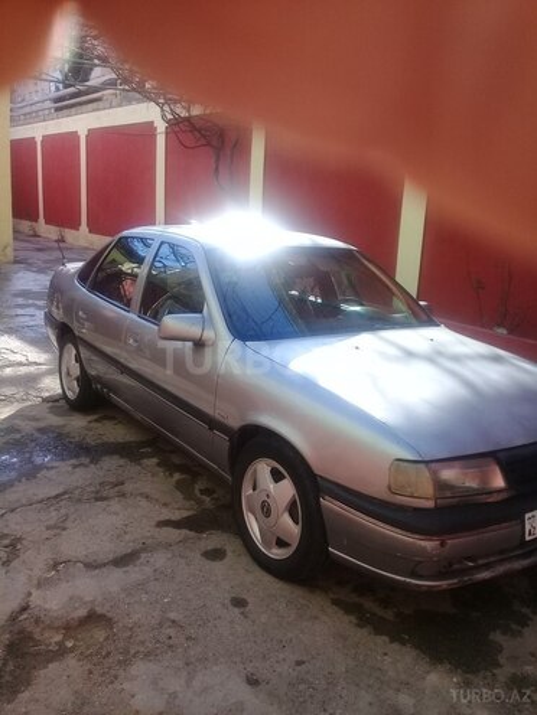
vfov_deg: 58.4
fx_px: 641
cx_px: 268
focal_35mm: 31
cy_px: 358
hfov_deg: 45.4
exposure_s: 1/370
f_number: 2.2
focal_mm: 3.3
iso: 50
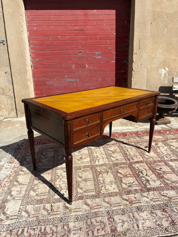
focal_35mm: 26
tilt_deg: -14.9
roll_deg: +1.2
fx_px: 178
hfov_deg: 53.1
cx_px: 89
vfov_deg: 67.3
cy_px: 118
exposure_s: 1/4608
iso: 50
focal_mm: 5.96
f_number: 1.6
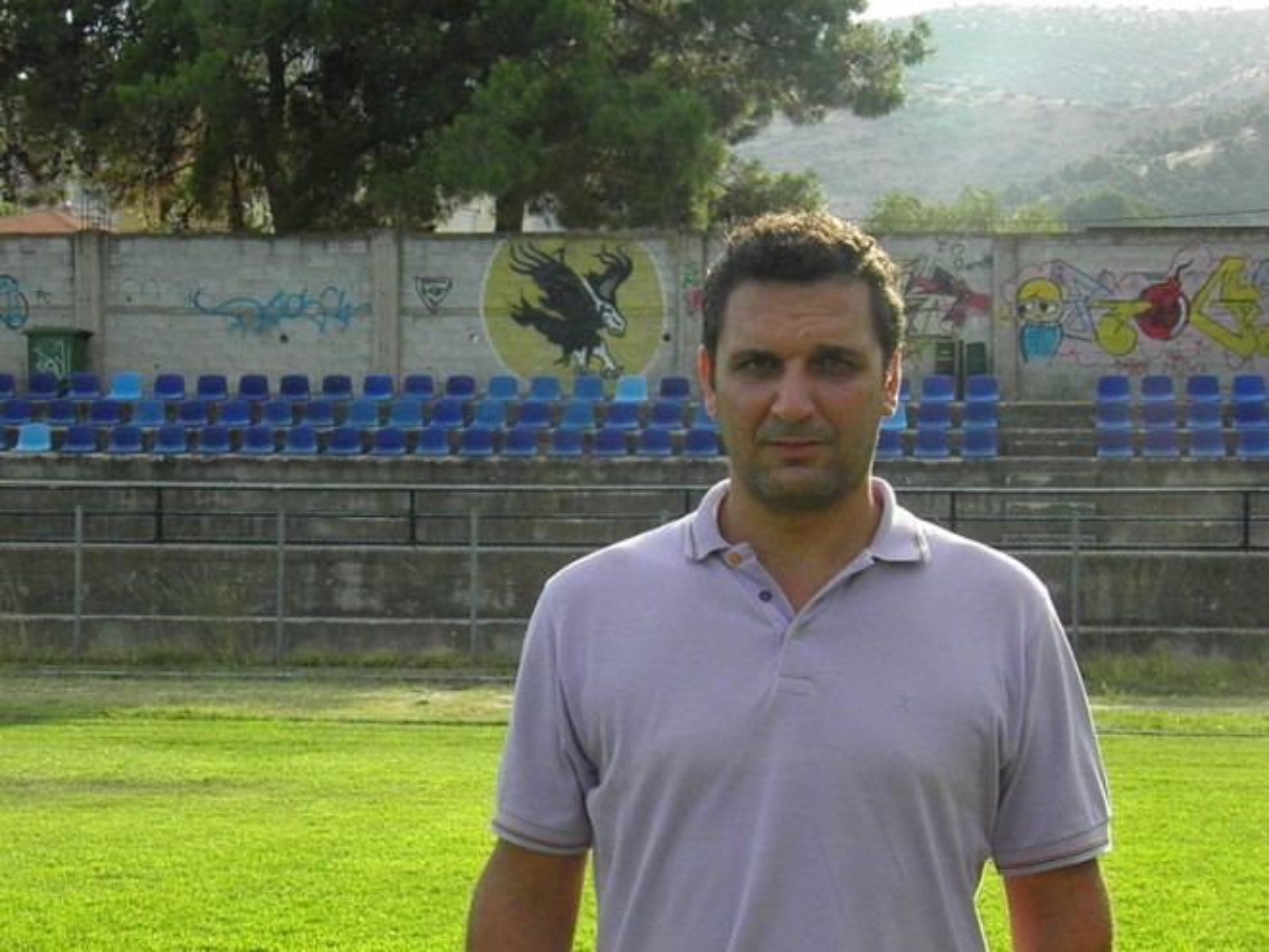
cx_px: 634
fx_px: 2933
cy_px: 476
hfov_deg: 24.4
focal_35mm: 80
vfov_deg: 18.4
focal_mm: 14.4
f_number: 5.5
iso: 500
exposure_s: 1/1250
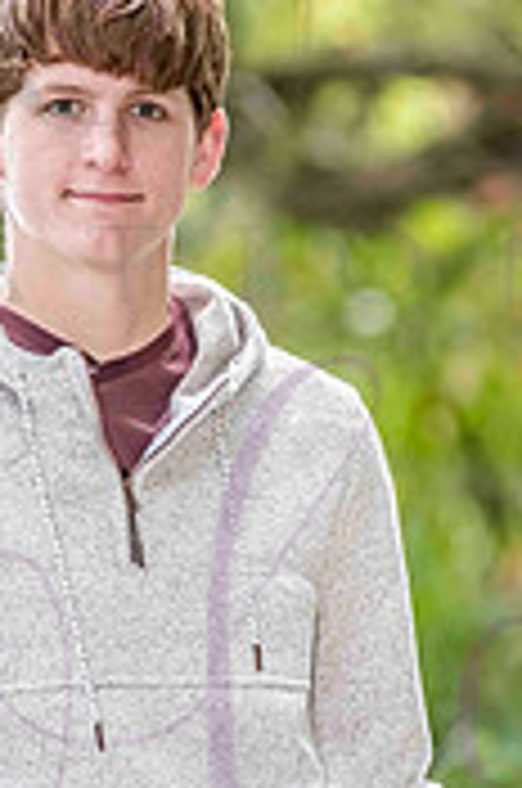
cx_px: 117
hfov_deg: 3.1
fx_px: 9564
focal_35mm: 438
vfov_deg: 4.7
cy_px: 423
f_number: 2.8
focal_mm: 170
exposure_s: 1/640
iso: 800
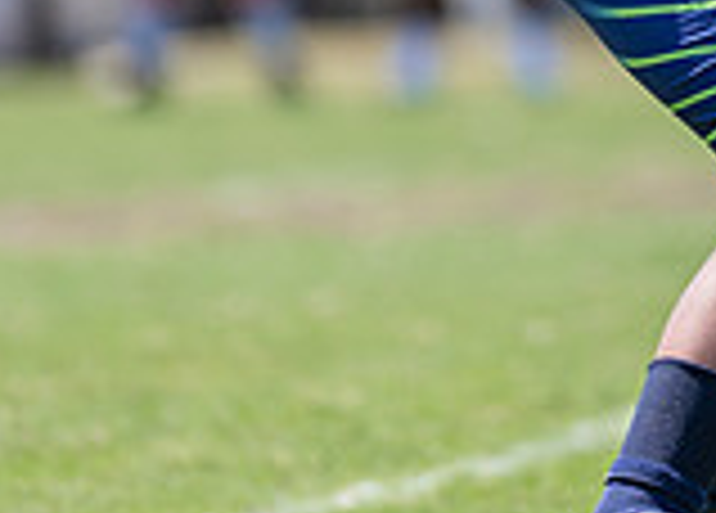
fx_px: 18182
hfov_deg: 2.3
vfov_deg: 1.6
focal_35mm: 893
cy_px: -295
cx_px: 657
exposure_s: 1/1000
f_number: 3.2
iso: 100
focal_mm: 200
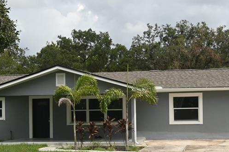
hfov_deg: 23.4
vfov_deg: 15.7
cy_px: 91
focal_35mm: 87
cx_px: 107
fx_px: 553
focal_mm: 18
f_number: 11
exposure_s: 1/200
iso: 100
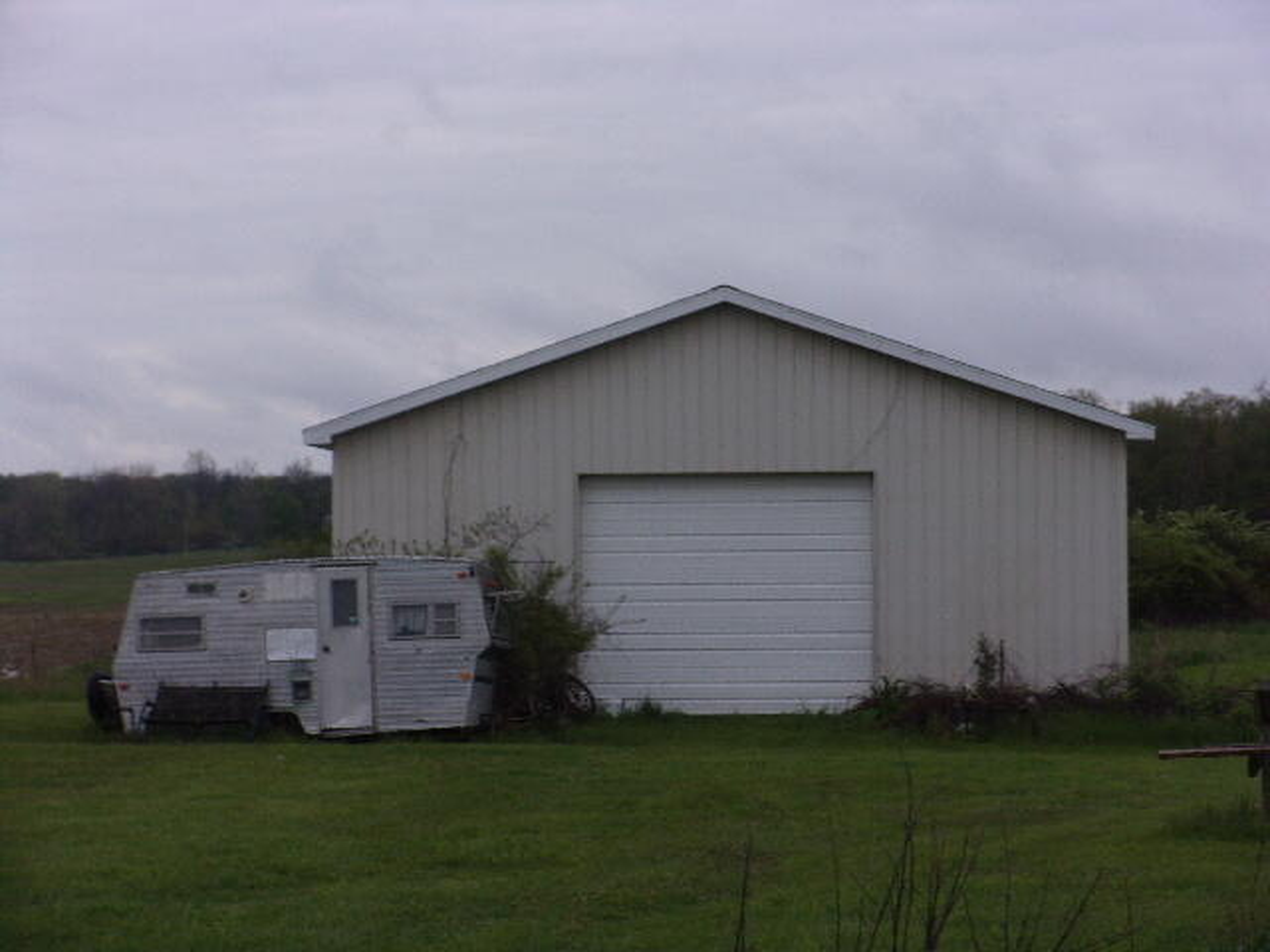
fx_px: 4219
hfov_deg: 17.1
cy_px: 476
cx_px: 635
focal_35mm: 115
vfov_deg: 12.9
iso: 80
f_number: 6.2
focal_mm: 20.6
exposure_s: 1/140
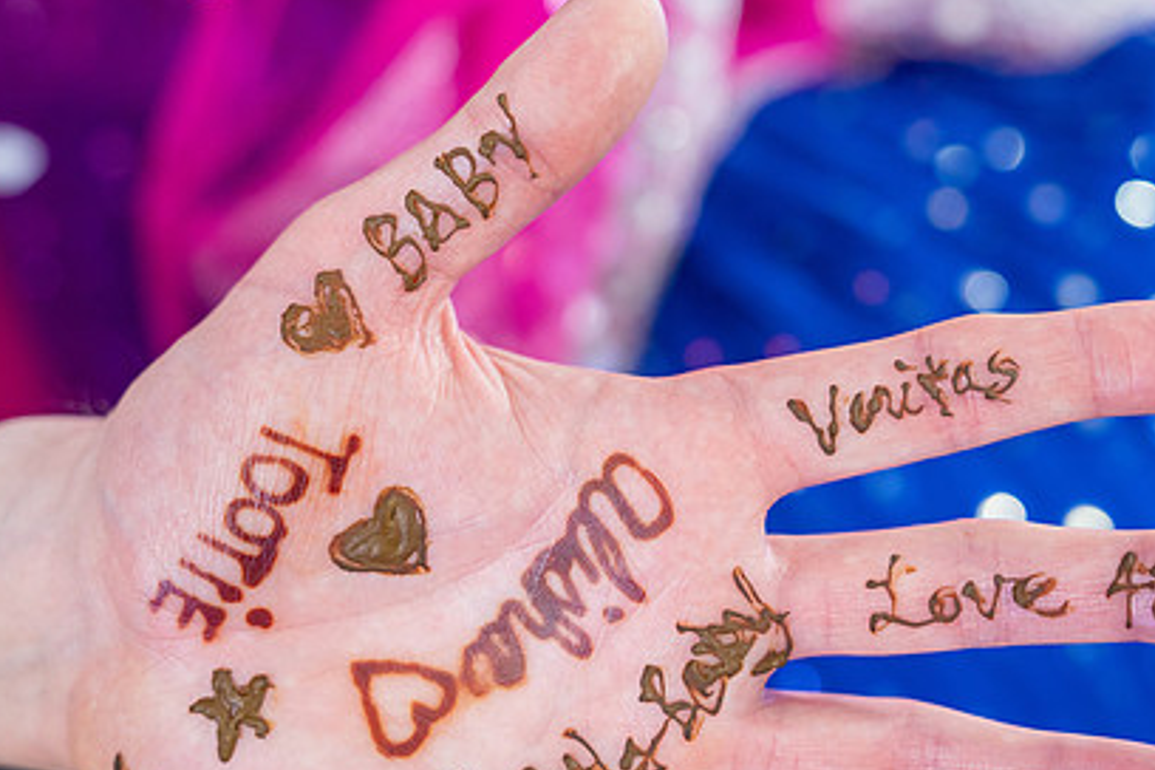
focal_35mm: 54
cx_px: 600
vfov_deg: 25.0
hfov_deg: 36.9
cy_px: 471
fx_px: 1732
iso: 1250
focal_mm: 38
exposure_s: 1/125
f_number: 2.8
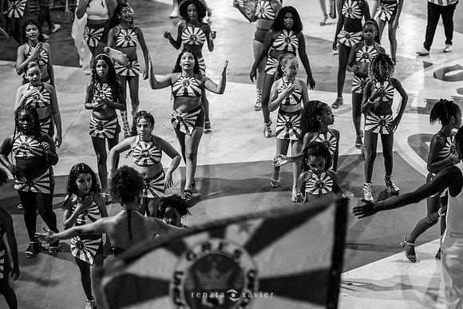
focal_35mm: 75
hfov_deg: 27.0
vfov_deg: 18.2
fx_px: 965
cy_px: 154
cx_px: 232
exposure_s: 1/500
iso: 800
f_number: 1.2
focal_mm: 50
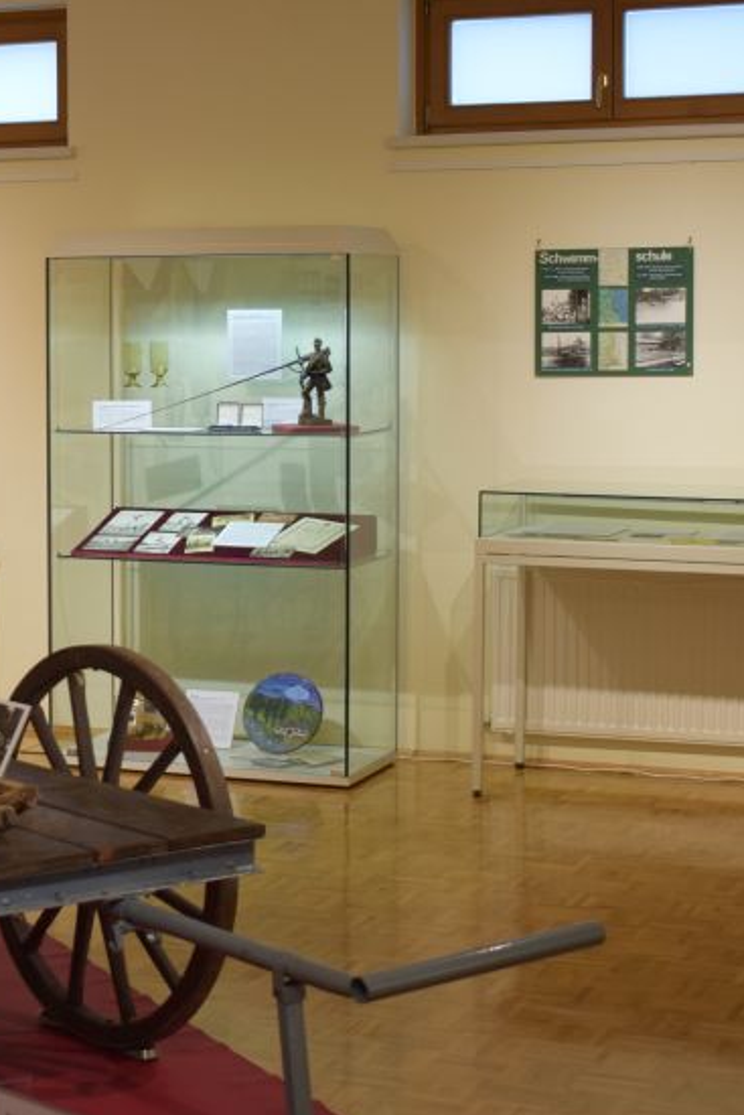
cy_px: 527
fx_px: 2507
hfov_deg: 16.6
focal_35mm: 81
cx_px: 38
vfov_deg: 25.1
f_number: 4.2
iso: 640
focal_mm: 29
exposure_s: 1/60
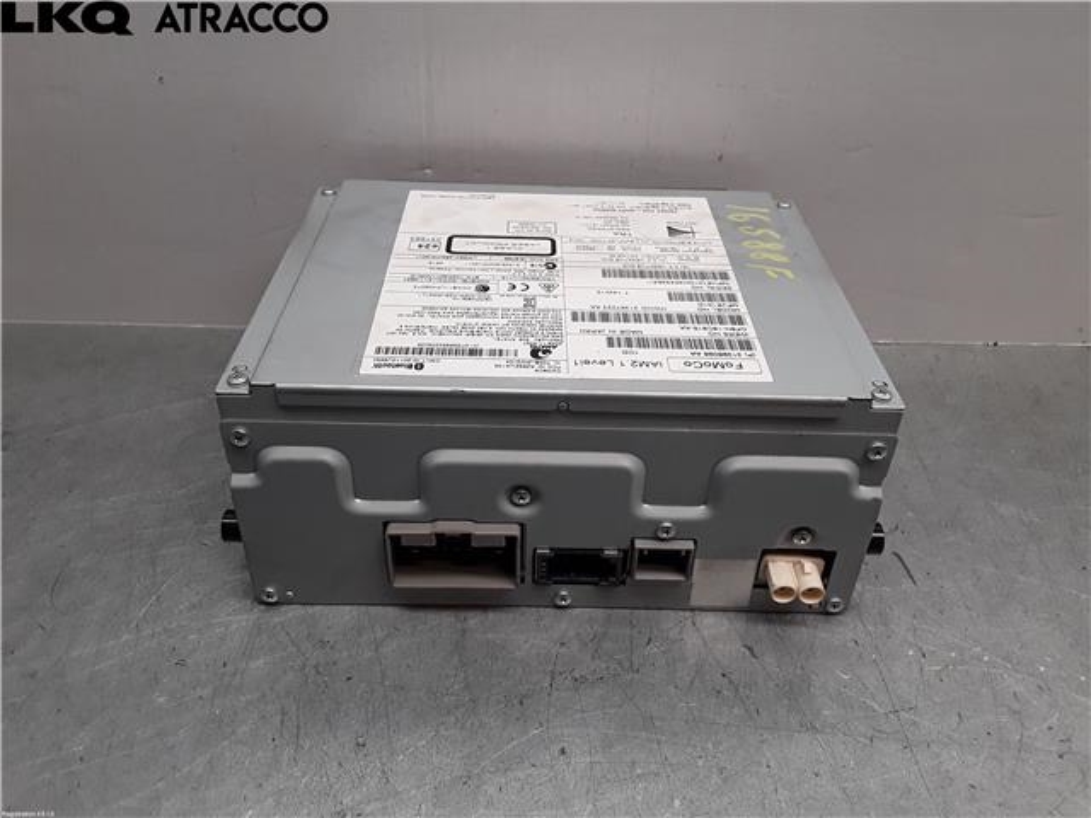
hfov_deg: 63.4
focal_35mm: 28
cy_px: 409
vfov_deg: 49.7
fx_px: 882
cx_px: 546
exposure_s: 1/103
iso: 40
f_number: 1.9
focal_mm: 2.91
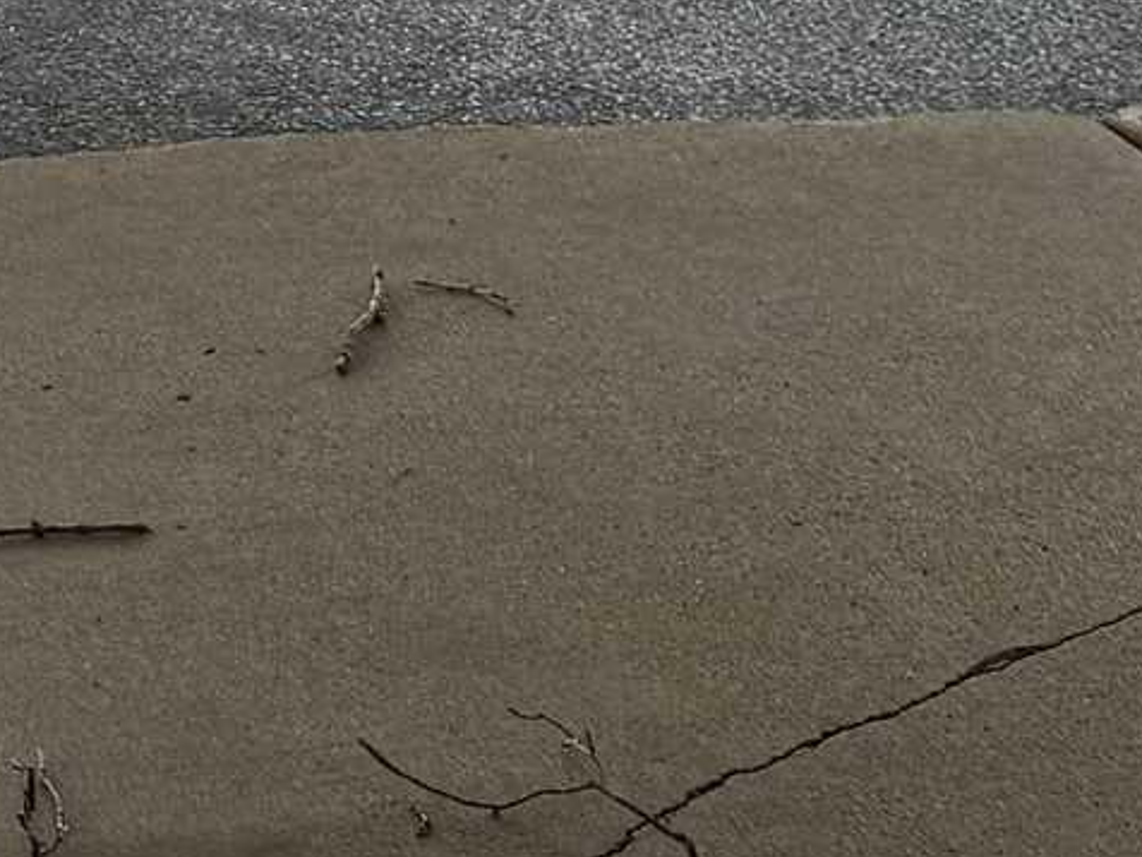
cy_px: -857
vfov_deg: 9.0
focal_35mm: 155
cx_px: -686
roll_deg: +0.6
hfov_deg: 12.0
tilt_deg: -8.3
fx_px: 5114
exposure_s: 1/2105
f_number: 1.78
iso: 80
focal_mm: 6.76
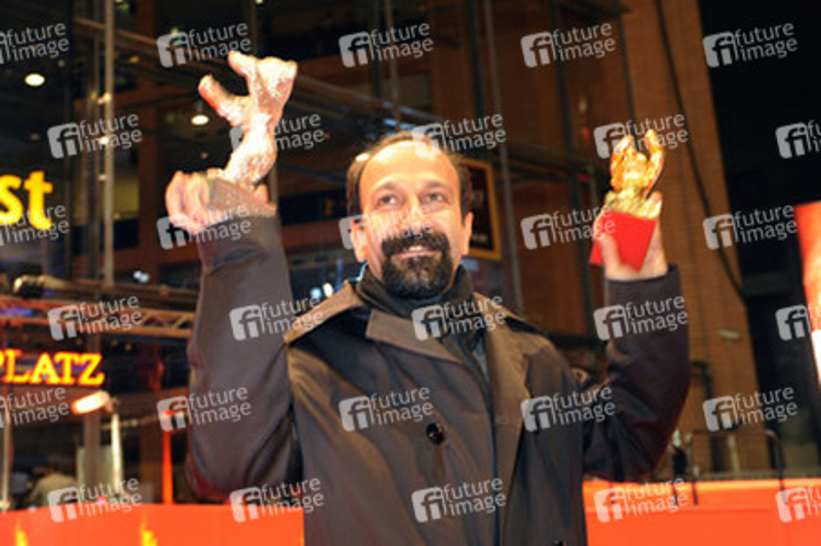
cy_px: 273
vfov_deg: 29.8
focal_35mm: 45
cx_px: 410
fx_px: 1025
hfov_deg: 43.6
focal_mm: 45
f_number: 5
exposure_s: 1/30
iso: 1250
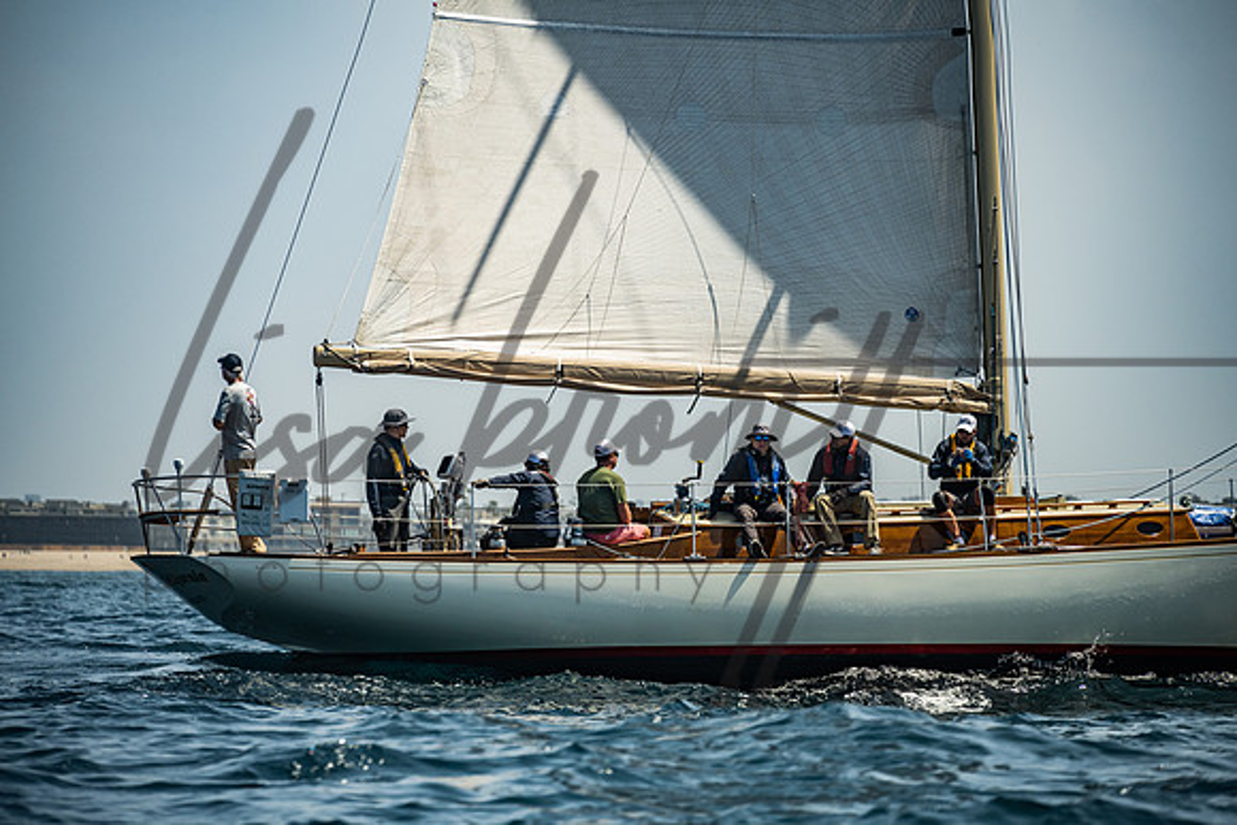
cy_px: 412
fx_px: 6874
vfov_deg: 6.9
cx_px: 618
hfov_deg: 10.3
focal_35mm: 200
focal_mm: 200
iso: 320
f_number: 6.3
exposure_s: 1/1250
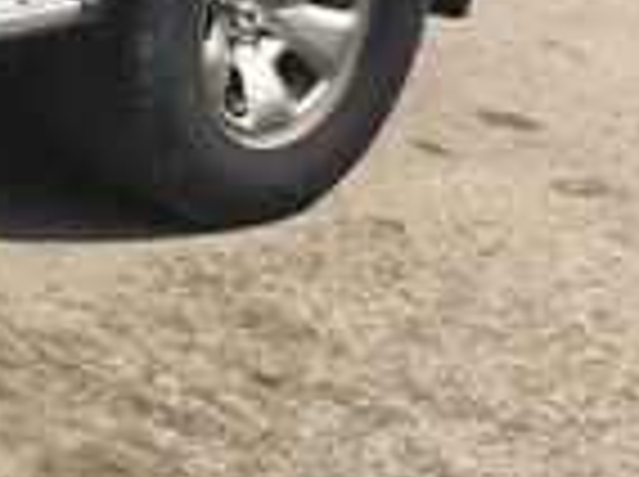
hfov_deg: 12.2
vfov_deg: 10.5
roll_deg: -3.5
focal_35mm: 135
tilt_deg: -11.1
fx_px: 2488
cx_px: -810
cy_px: -286
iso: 32
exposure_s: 1/1883
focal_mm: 4.15
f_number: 2.2
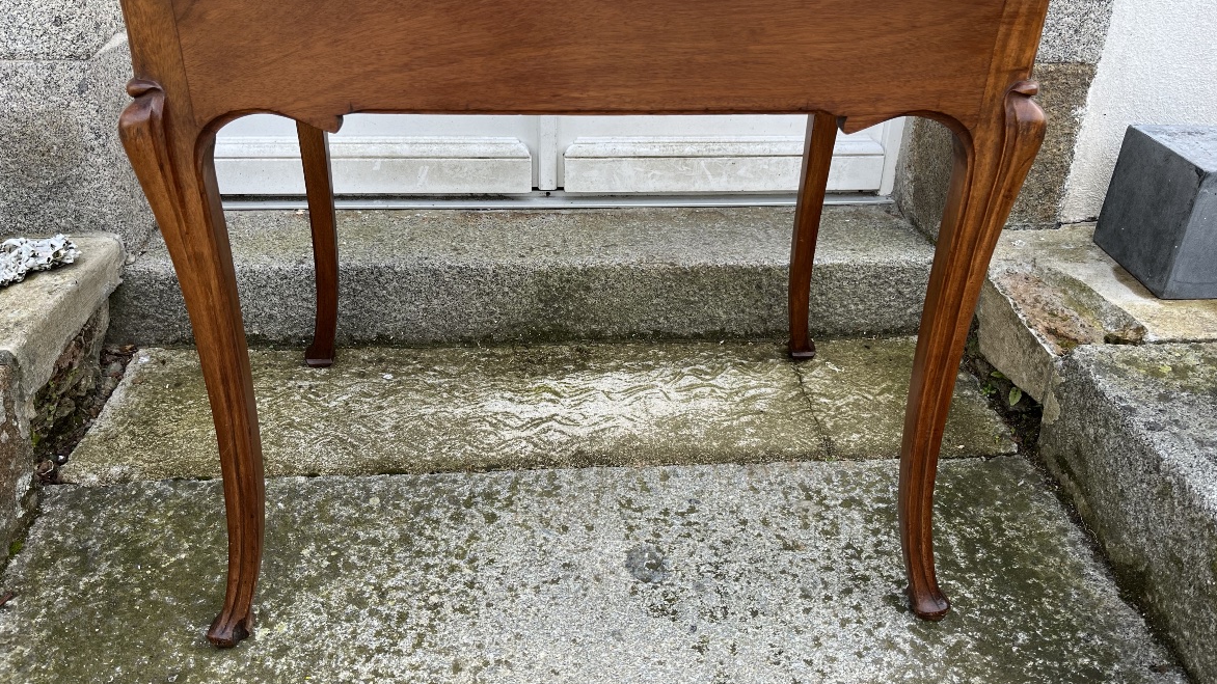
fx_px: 936
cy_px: 282
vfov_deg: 40.0
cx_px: 602
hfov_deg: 66.1
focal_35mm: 29
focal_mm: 5.1
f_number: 1.6
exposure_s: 1/827
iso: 50
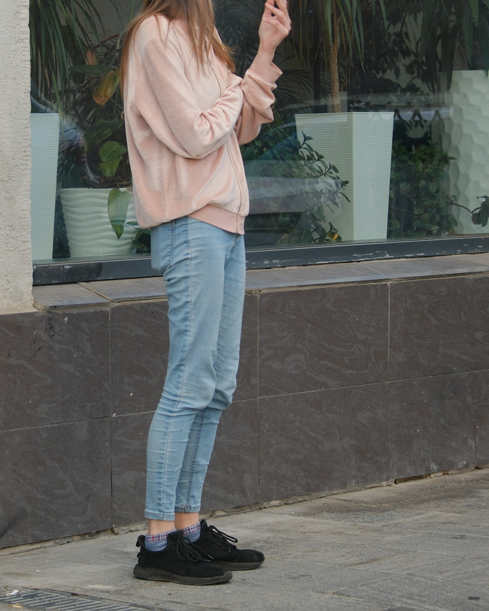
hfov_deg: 17.7
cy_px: 237
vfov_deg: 21.9
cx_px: 240
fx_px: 1574
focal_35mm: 87
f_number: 4
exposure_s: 1/45
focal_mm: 50
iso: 640
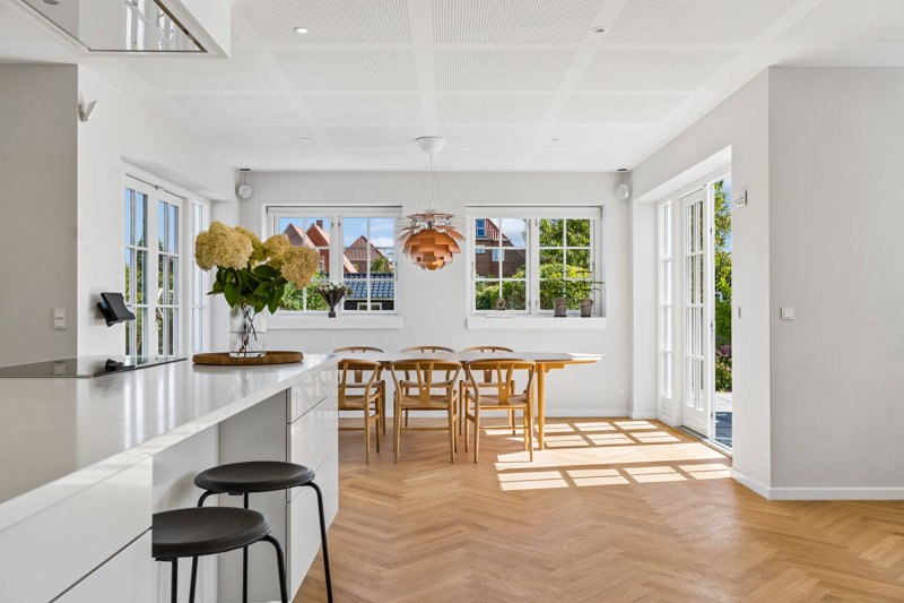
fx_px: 753
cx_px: 452
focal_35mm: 30
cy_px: 302
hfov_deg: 61.9
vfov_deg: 43.6
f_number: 8
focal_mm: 20
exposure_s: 1/40
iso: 200
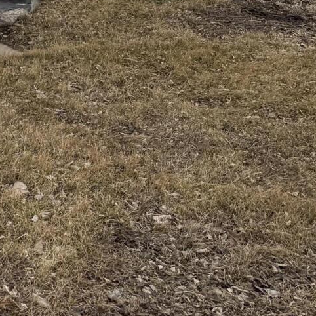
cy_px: -286
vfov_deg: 16.1
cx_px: -145
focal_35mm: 88
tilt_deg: +7.9
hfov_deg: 17.8
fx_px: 909
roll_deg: +0.0
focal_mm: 6.76
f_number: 1.78
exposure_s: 1/3425
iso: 80
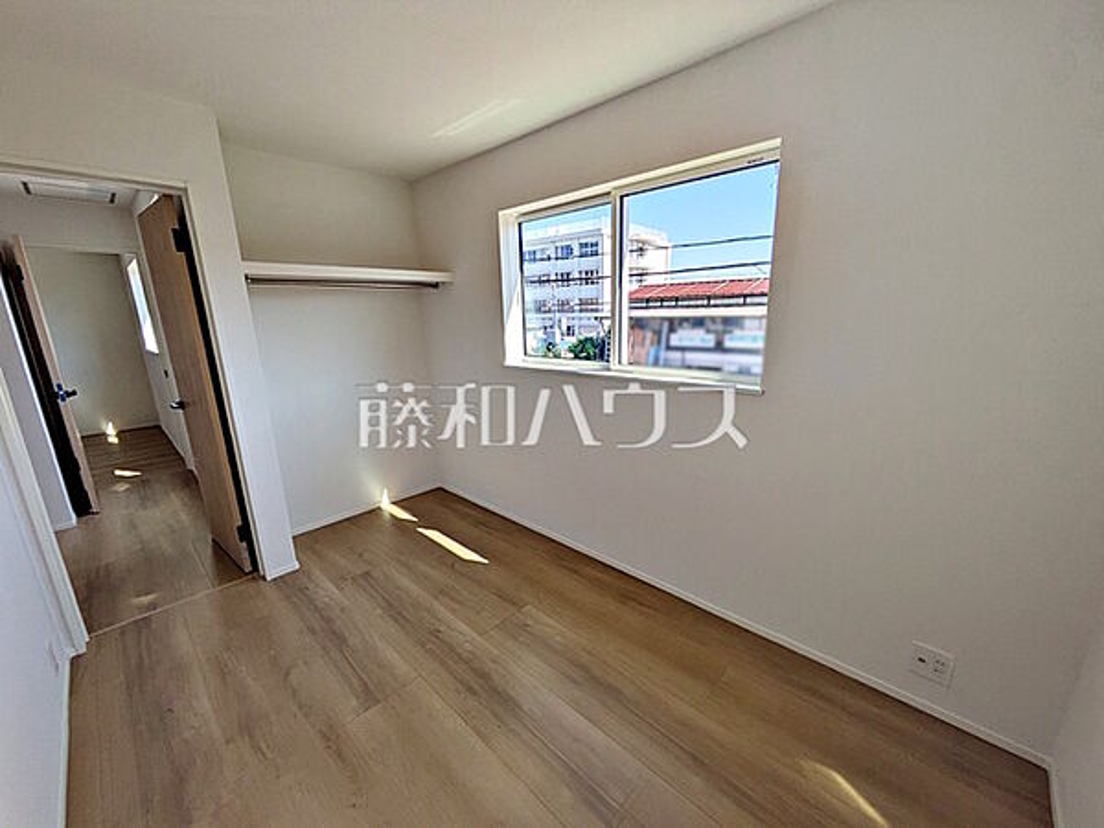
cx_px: 552
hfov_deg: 102.1
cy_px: 414
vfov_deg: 85.7
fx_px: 446
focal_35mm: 14
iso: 48
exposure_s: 1/875
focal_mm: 1.83
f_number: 2.2
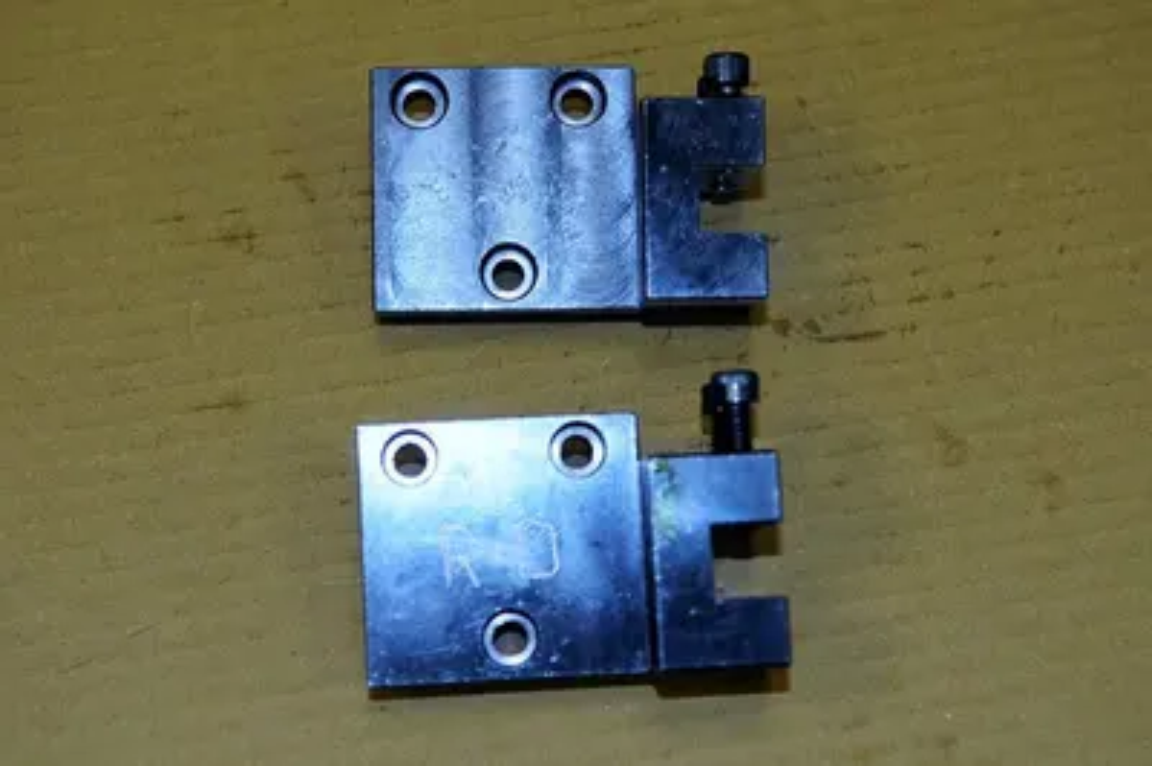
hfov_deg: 29.9
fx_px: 2158
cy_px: 383
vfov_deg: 20.1
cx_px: 576
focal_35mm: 68
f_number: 4
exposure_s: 1/60
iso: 400
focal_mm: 45
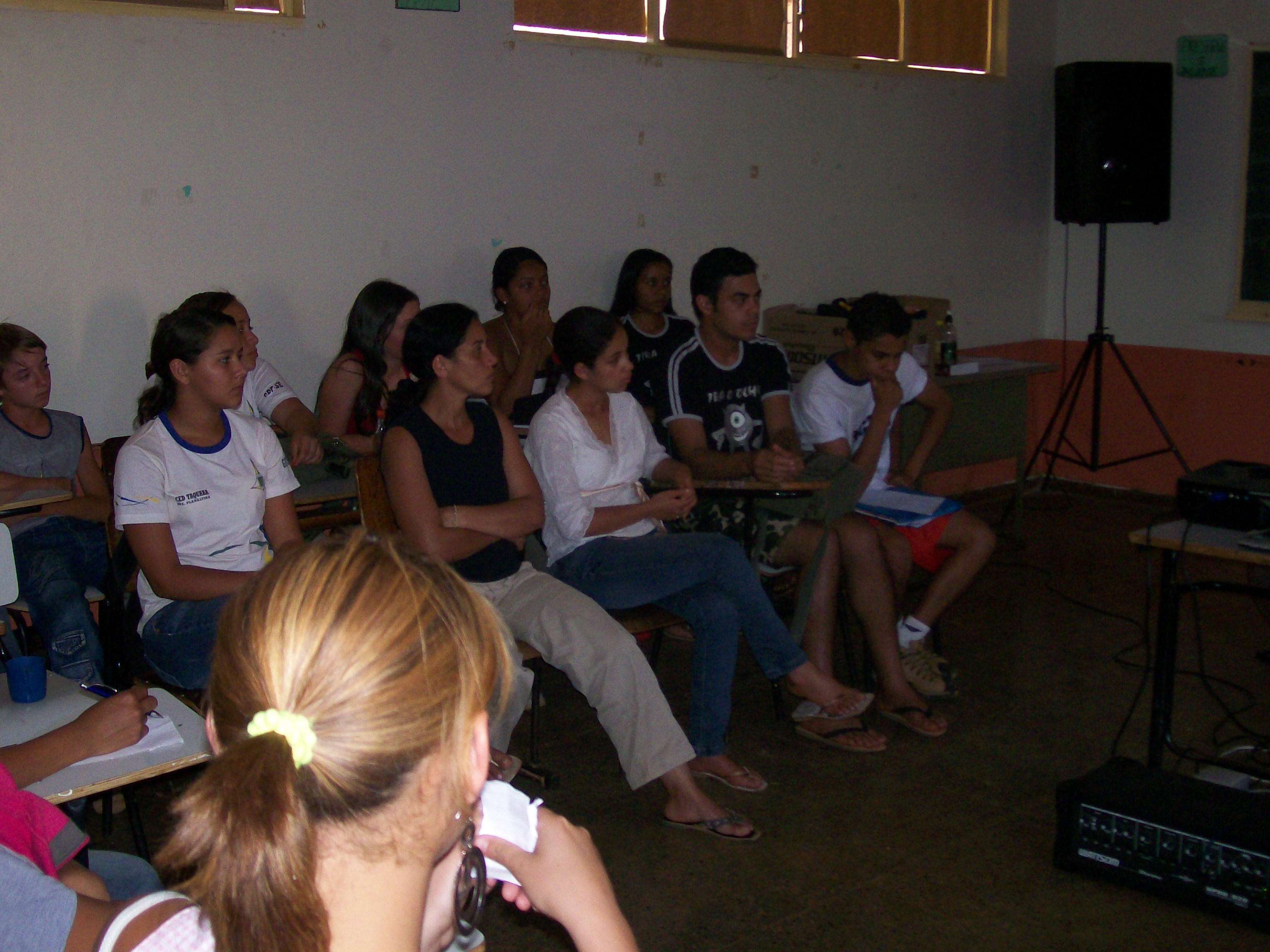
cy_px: 476
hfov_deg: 42.1
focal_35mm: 45
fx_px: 1651
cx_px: 635
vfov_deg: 32.2
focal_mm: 7.6
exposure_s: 1/73.1
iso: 140
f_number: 3
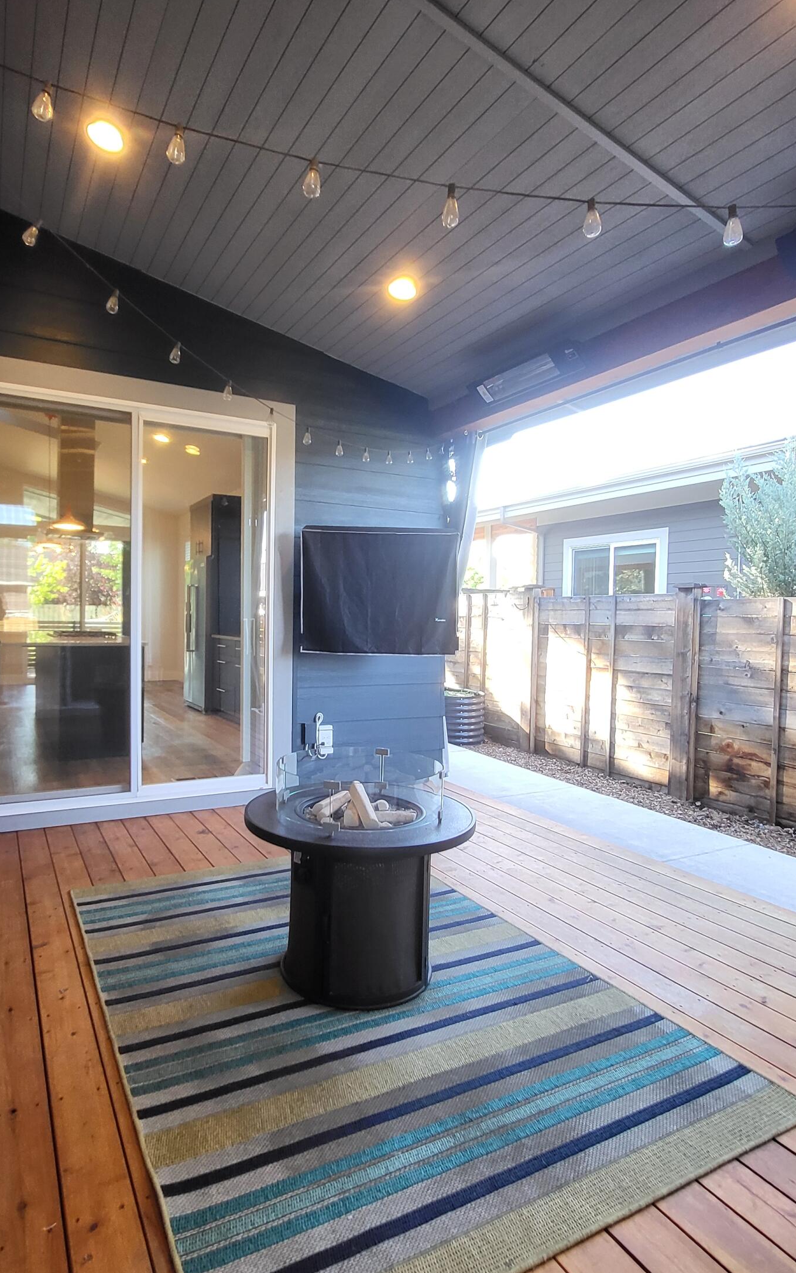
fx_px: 659
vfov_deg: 88.0
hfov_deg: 61.8
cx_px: 331
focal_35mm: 19
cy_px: 624
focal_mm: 1.74
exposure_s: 1/60
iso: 100
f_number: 2.2
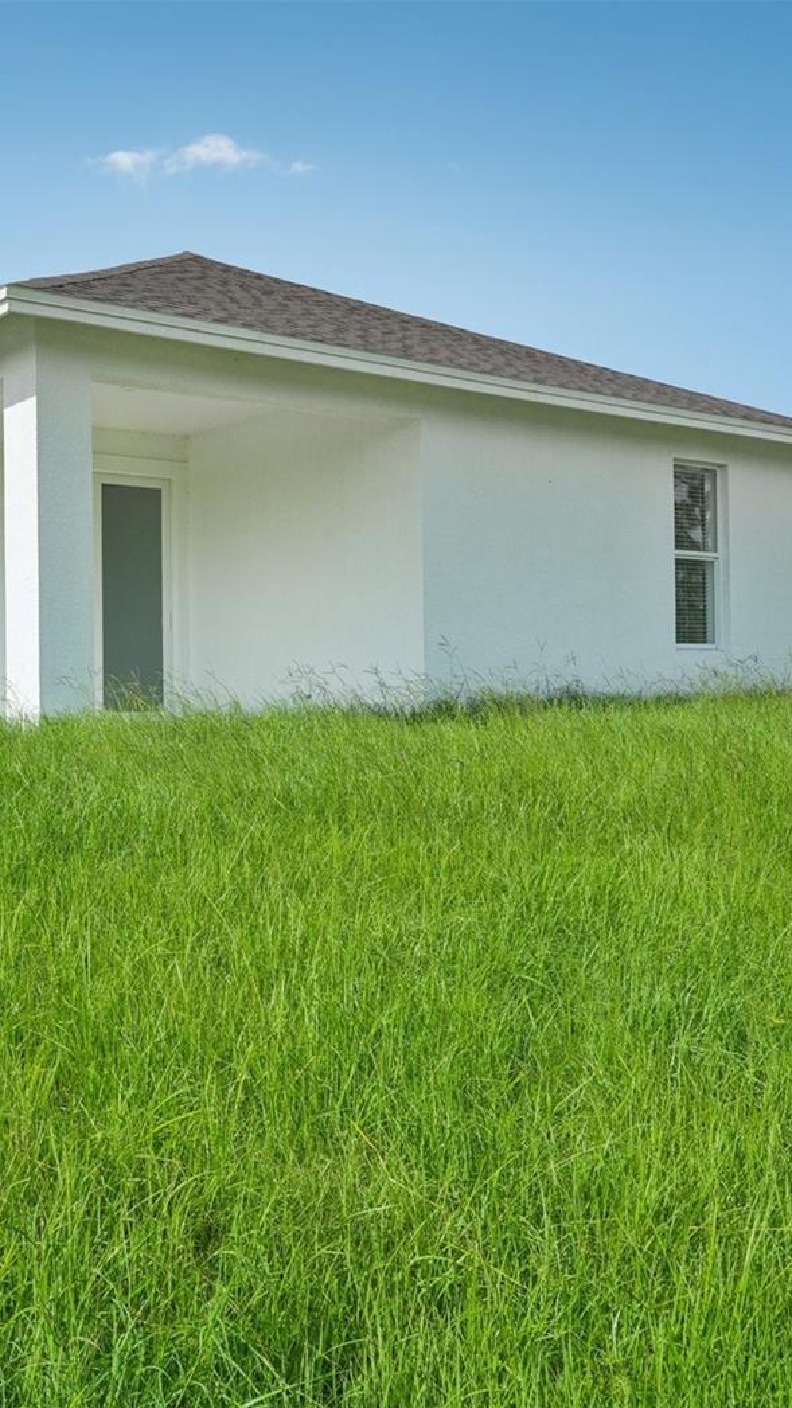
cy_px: 715
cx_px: 86
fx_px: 1195
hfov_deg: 34.7
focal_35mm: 32
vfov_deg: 61.0
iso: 400
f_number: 8
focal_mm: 20
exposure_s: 1/1500
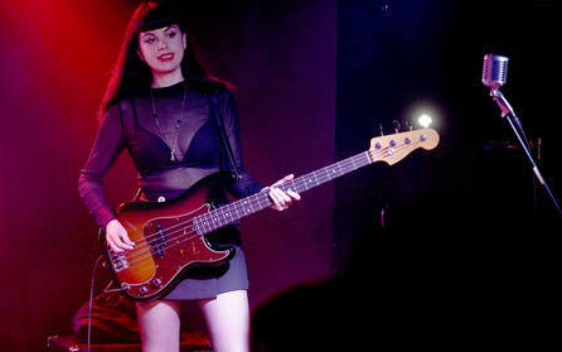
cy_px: 165
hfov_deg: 19.8
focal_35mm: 105
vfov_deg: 12.5
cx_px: 283
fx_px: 1609
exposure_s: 1/160
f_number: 3.2
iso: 2000
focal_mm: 102
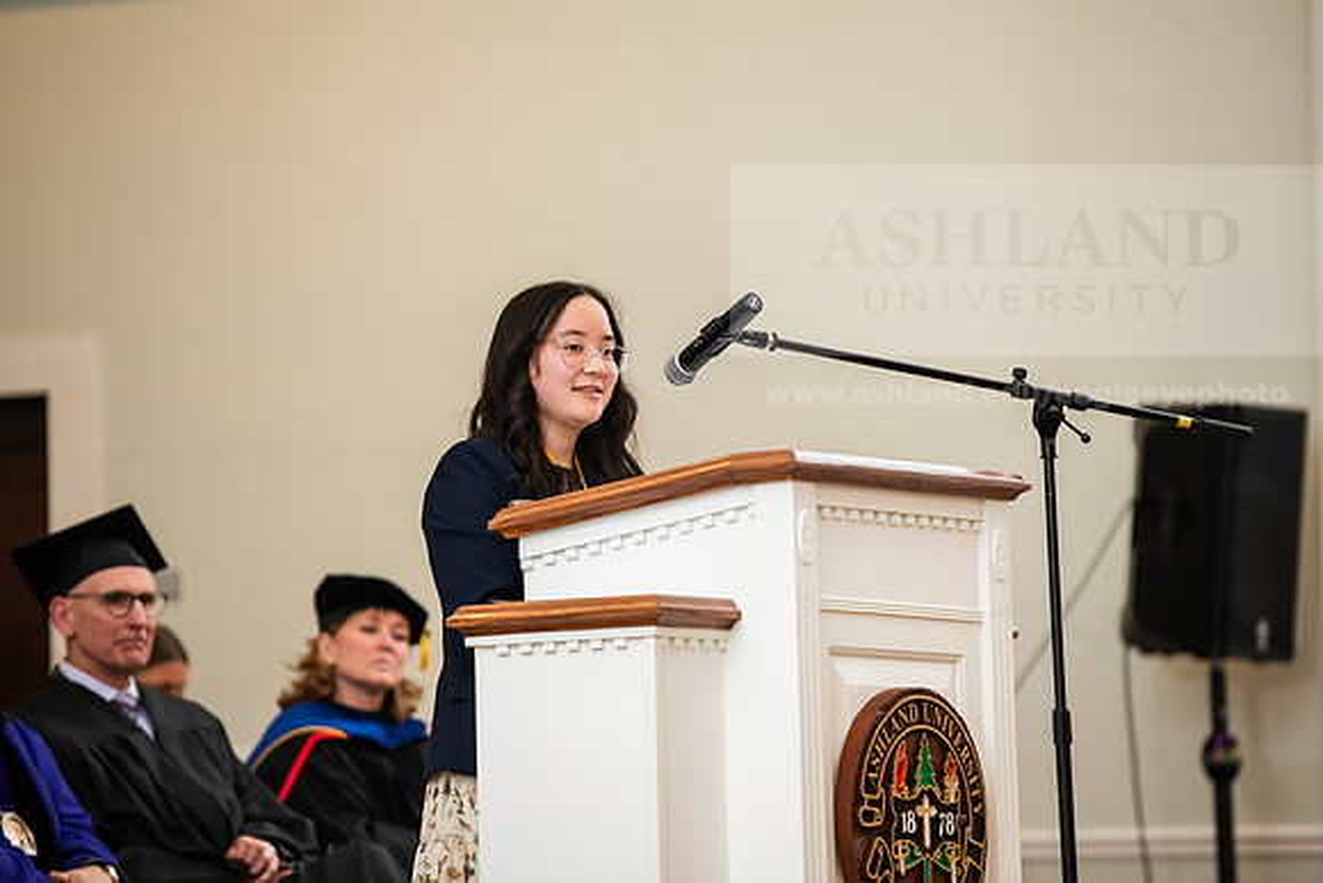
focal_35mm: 185
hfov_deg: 11.1
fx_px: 6800
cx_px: 662
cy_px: 442
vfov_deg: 7.4
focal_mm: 185
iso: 1000
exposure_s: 1/200
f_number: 3.5
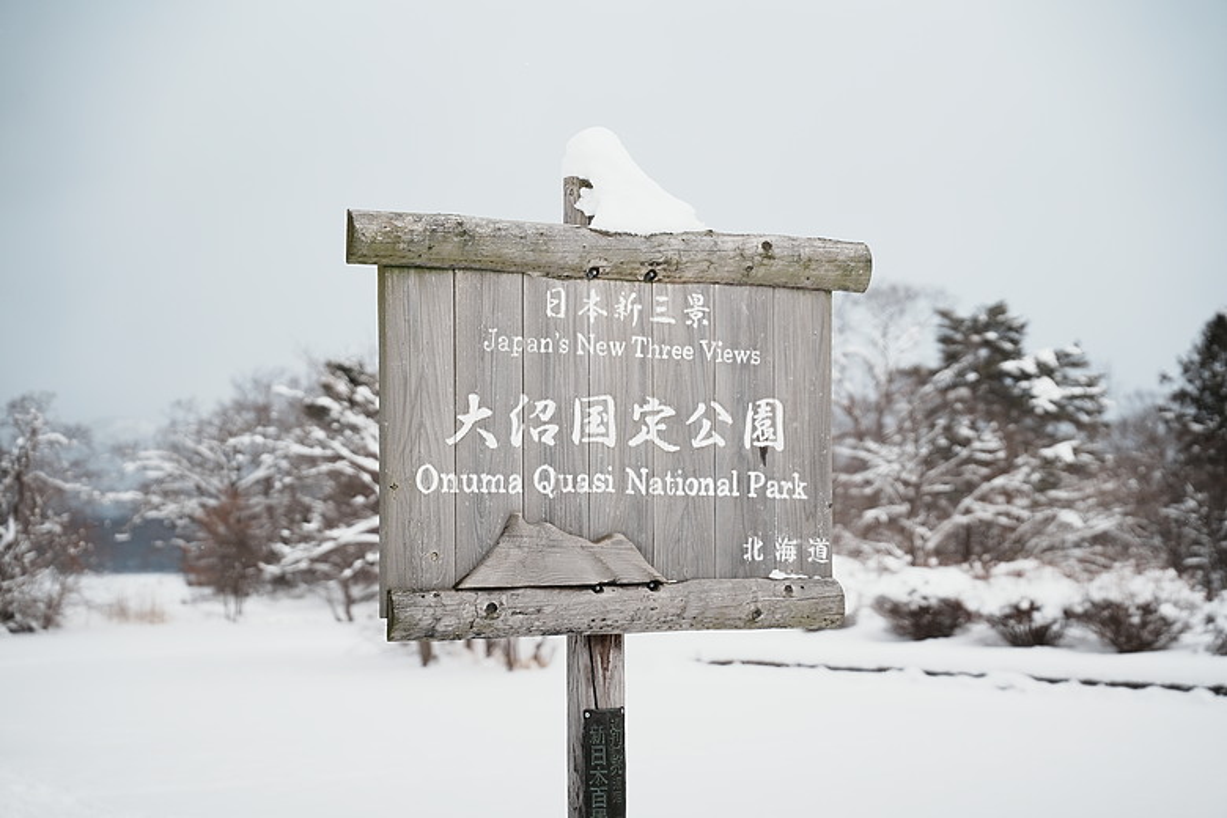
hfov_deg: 28.8
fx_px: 2386
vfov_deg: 19.5
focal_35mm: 70
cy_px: 409
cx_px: 614
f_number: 2.8
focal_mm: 70
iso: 250
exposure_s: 1/8000
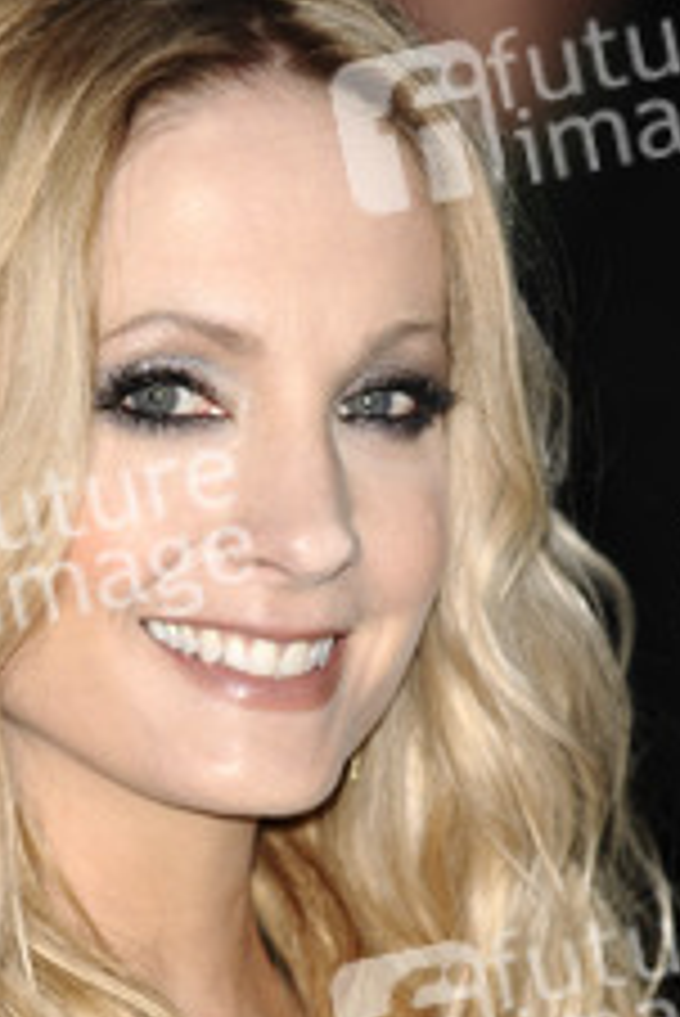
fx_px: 13151
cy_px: 783
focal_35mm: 465
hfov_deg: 3.0
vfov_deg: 4.4
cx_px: 155
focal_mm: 175
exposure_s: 1/200
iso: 200
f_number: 4
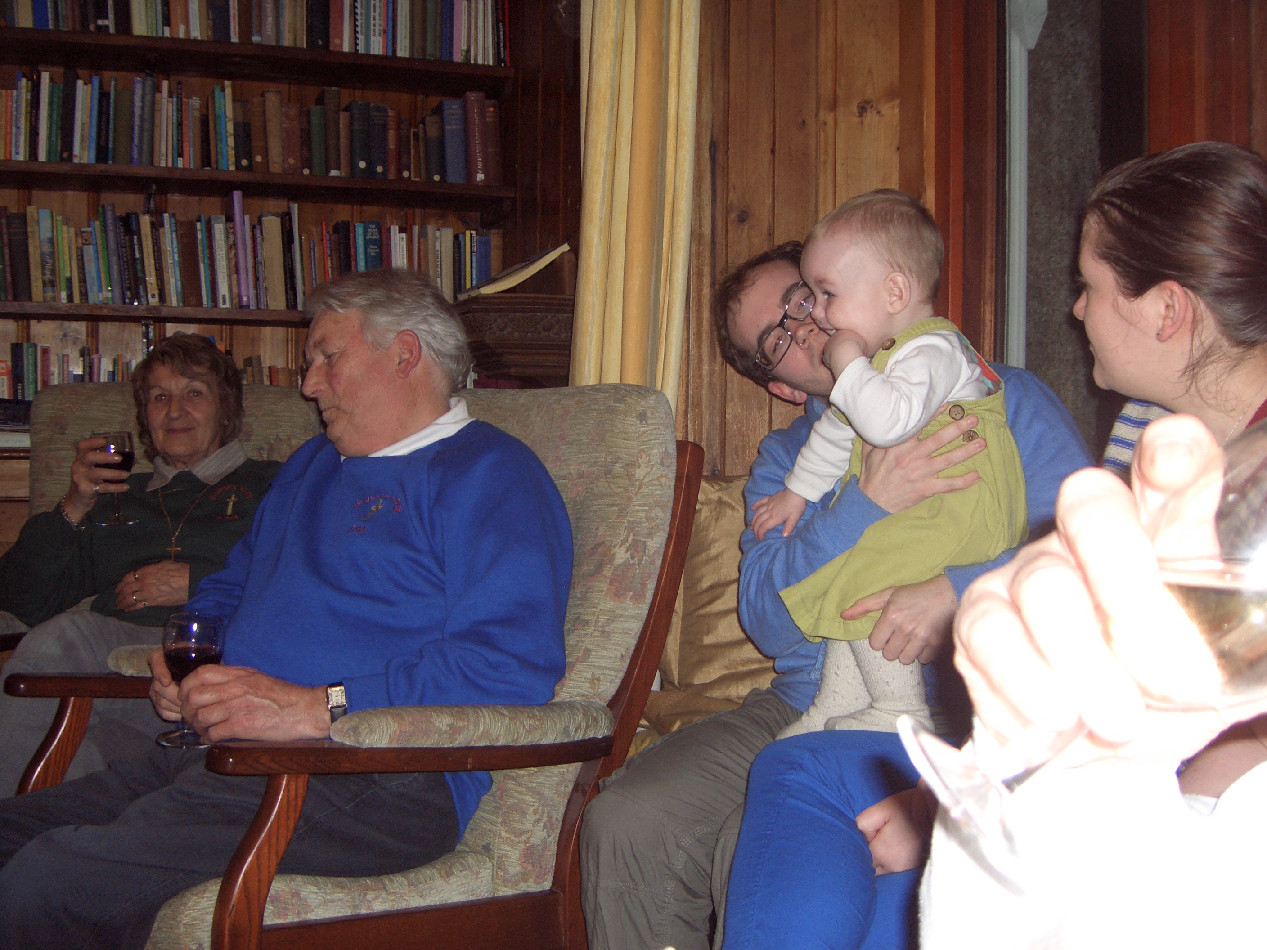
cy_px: 475
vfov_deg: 36.8
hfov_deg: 47.9
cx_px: 634
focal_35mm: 39
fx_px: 1427
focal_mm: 8
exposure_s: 1/60
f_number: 2.8
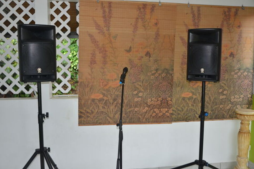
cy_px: 84
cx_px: 128
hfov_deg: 55.8
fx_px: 240
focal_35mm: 34
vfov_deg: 38.9
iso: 125
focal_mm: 22
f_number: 3.8
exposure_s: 1/60
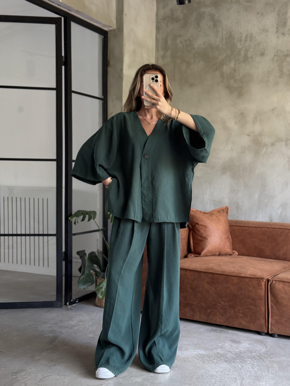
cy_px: 193
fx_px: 536
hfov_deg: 30.3
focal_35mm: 48
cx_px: 145
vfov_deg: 39.7
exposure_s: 1/60
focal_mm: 6.76
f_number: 1.78
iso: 200
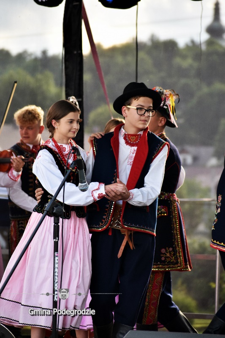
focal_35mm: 210
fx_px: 1969
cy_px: 169
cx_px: 112
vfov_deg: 9.8
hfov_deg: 6.5
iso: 400
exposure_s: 1/250
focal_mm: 140
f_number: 4.8
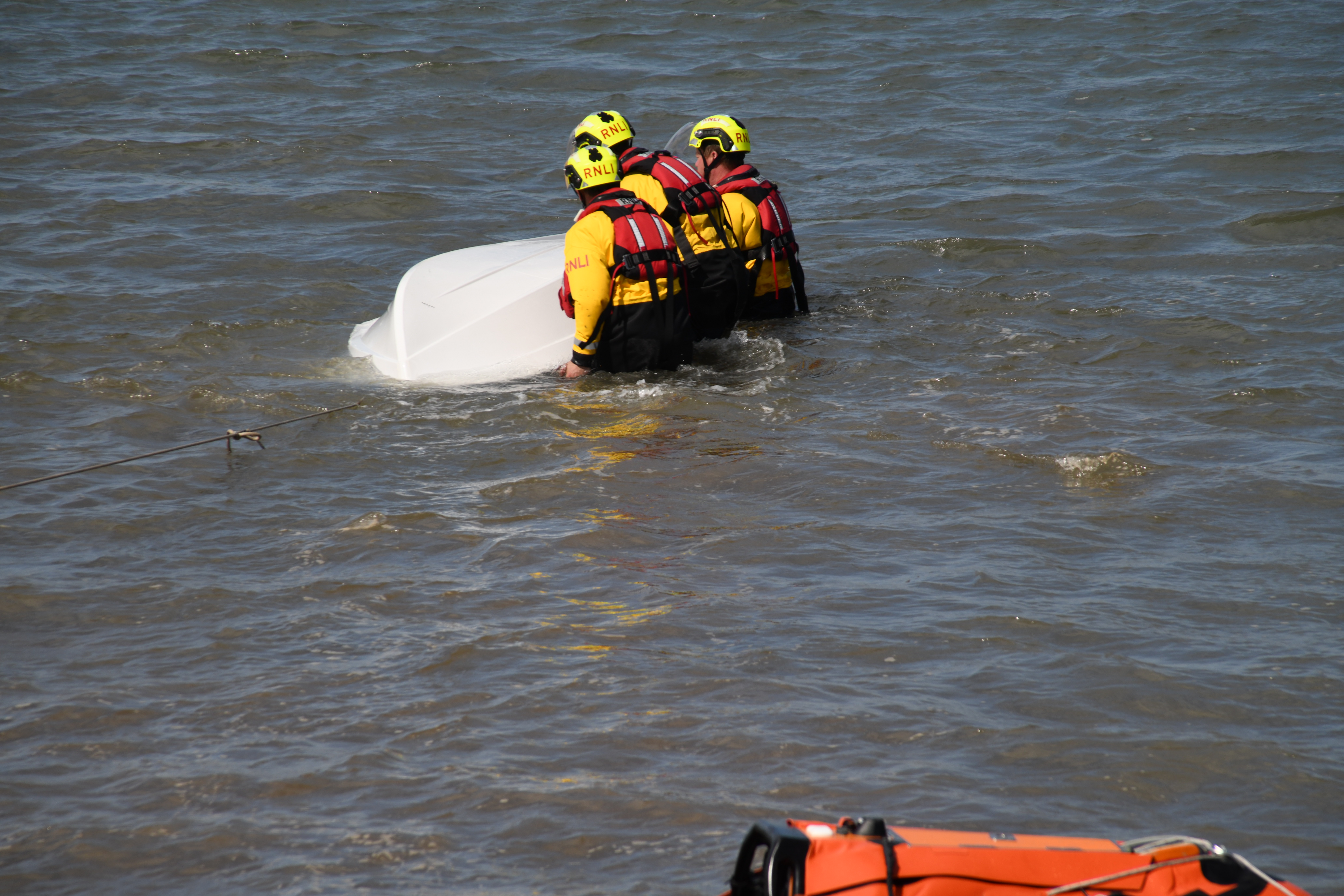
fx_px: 11199
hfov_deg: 6.9
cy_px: 448
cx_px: 672
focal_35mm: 300
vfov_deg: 4.6
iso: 360
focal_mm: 300
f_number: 14
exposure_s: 1/320
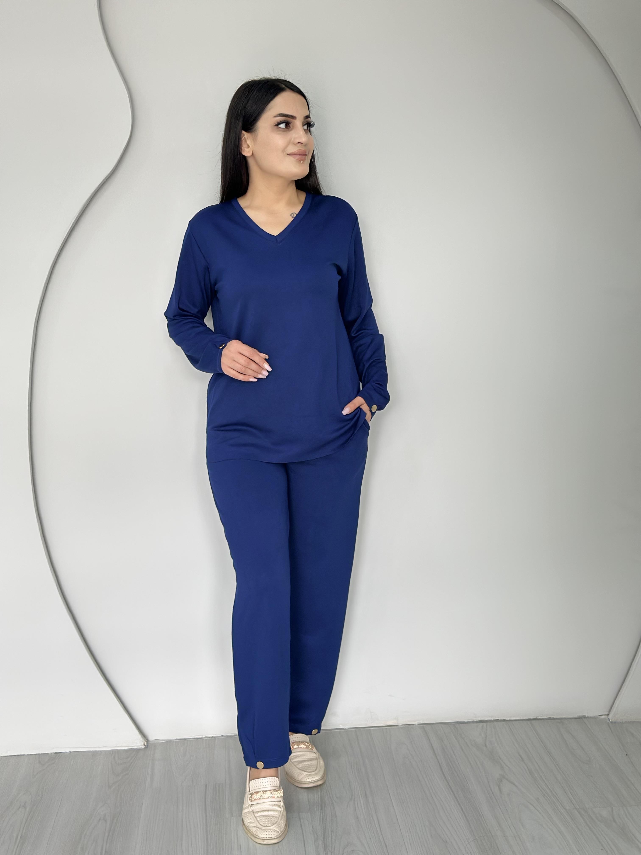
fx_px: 1185
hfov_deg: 30.3
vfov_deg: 39.7
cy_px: 428
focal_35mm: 48
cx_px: 320
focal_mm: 6.86
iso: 160
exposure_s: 1/100
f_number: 1.78
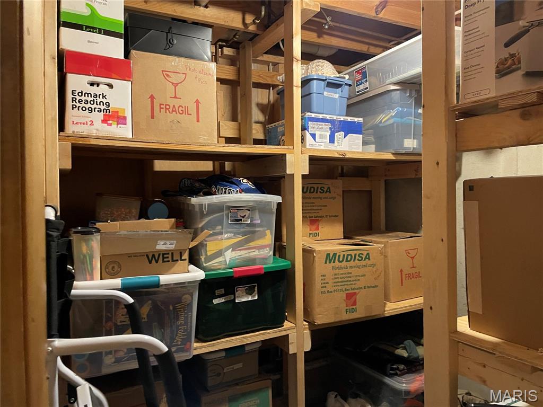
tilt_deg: +0.2
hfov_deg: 67.3
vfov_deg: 53.1
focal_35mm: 26
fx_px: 408
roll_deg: +1.3
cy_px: 204
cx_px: 272
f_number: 1.6
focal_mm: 4.2
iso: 500
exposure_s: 1/30
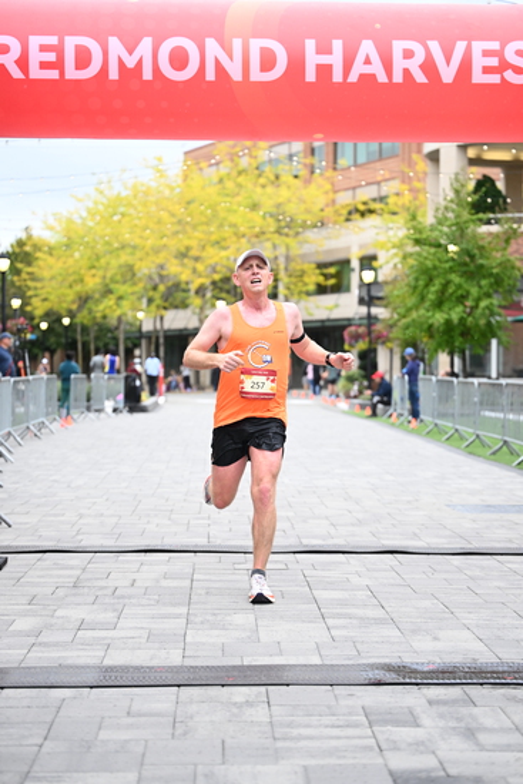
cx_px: 262
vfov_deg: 28.8
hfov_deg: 19.5
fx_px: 1524
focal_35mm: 70
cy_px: 392
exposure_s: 1/1250
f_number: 2.8
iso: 1600
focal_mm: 70
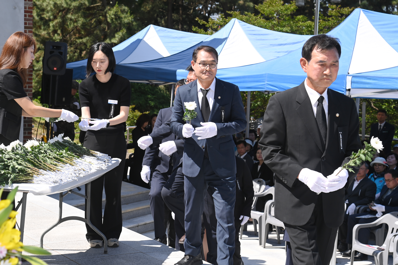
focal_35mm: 58
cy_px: 132
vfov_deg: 23.4
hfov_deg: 34.5
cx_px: 199
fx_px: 641
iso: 100
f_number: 6.3
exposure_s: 1/250
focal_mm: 58
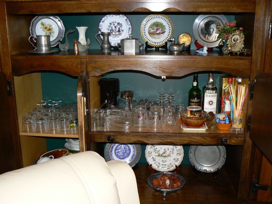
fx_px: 283
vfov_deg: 39.7
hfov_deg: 51.4
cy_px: 102
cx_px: 136
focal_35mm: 36
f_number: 2.8
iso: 100
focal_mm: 6
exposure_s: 1/30
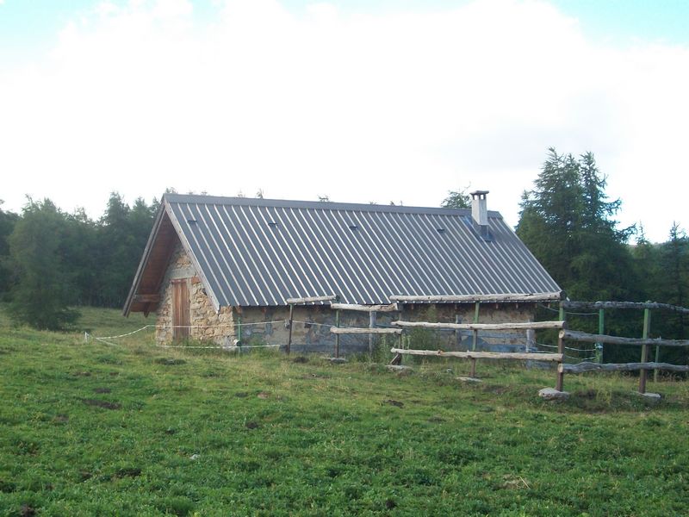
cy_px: 258
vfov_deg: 27.5
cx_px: 344
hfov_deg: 36.2
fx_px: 1055
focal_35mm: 53
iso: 80
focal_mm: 8.8
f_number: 3.6
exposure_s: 1/200
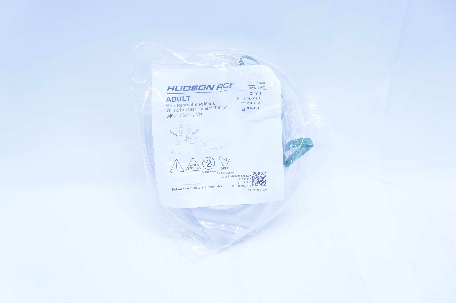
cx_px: 228
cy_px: 152
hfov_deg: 42.4
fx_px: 588
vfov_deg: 28.9
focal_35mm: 46
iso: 800
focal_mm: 31
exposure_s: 1/200
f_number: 4.5
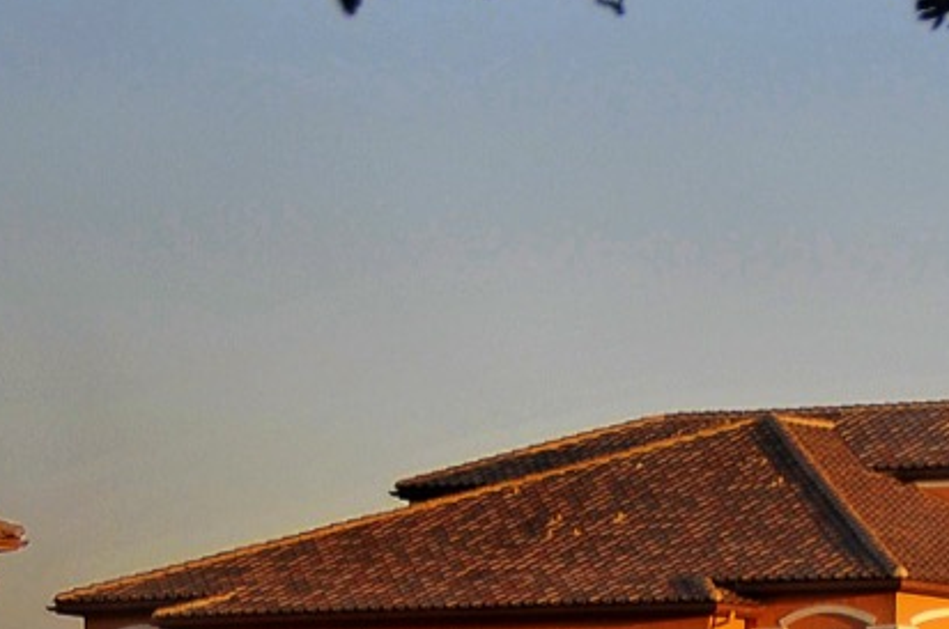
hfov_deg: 7.4
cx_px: 1347
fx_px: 7264
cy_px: 994
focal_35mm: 276
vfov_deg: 4.9
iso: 400
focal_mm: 38
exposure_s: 1/750
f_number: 4.2
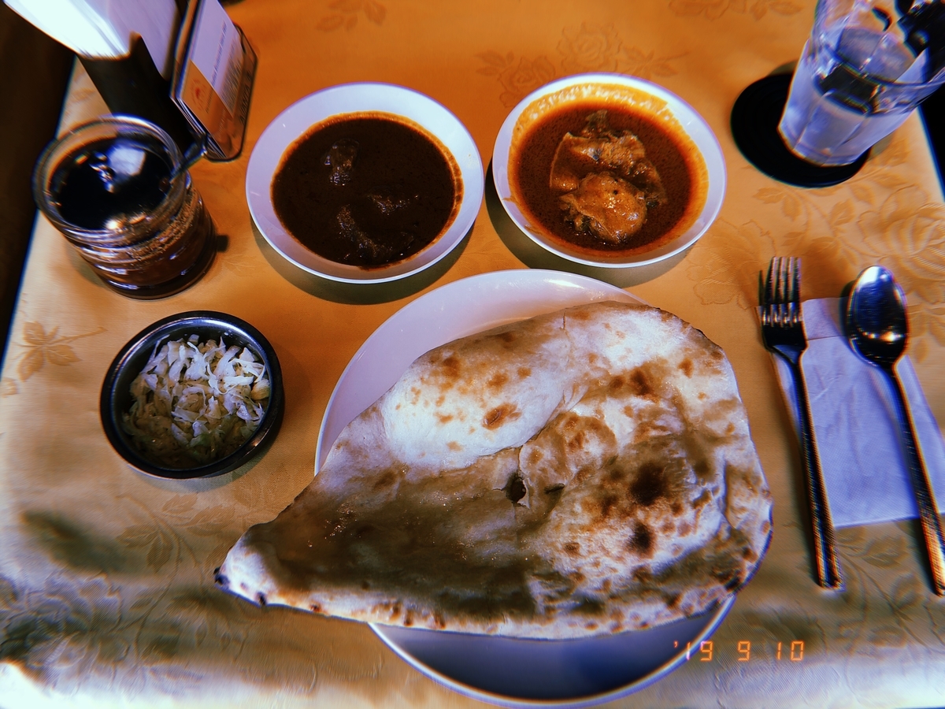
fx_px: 764
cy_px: 354
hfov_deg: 63.4
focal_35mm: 28
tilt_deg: -66.9
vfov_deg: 49.7
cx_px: 472
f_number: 1.8
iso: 32
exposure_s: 1/33
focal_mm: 3.99
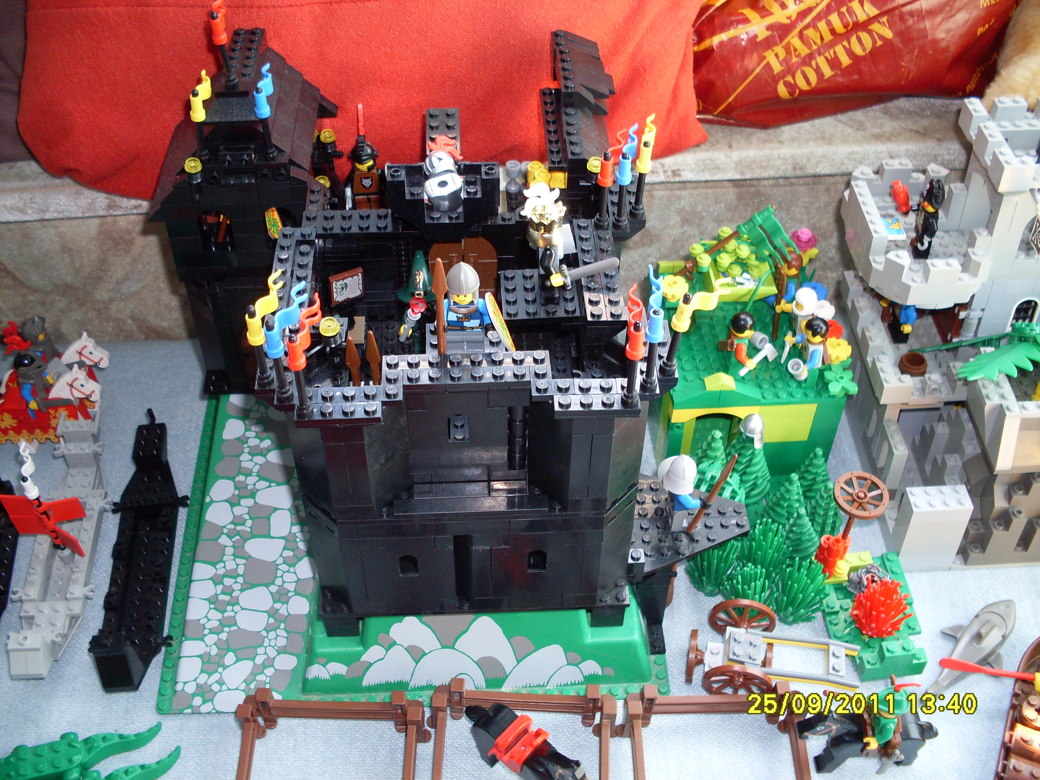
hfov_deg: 49.0
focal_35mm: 38
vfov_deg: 37.7
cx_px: 520
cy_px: 390
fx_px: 1142
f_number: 2.8
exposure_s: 1/45
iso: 100
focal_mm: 6.3
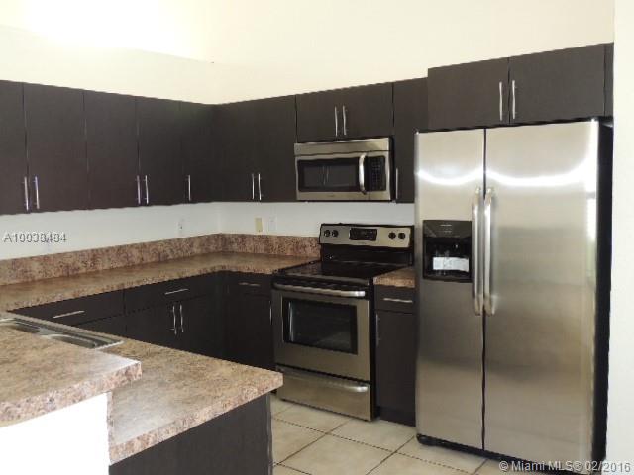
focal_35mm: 33
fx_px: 604
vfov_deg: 42.9
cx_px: 317
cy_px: 238
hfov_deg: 55.4
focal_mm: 5.8
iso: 200
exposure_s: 1/30
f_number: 3.2
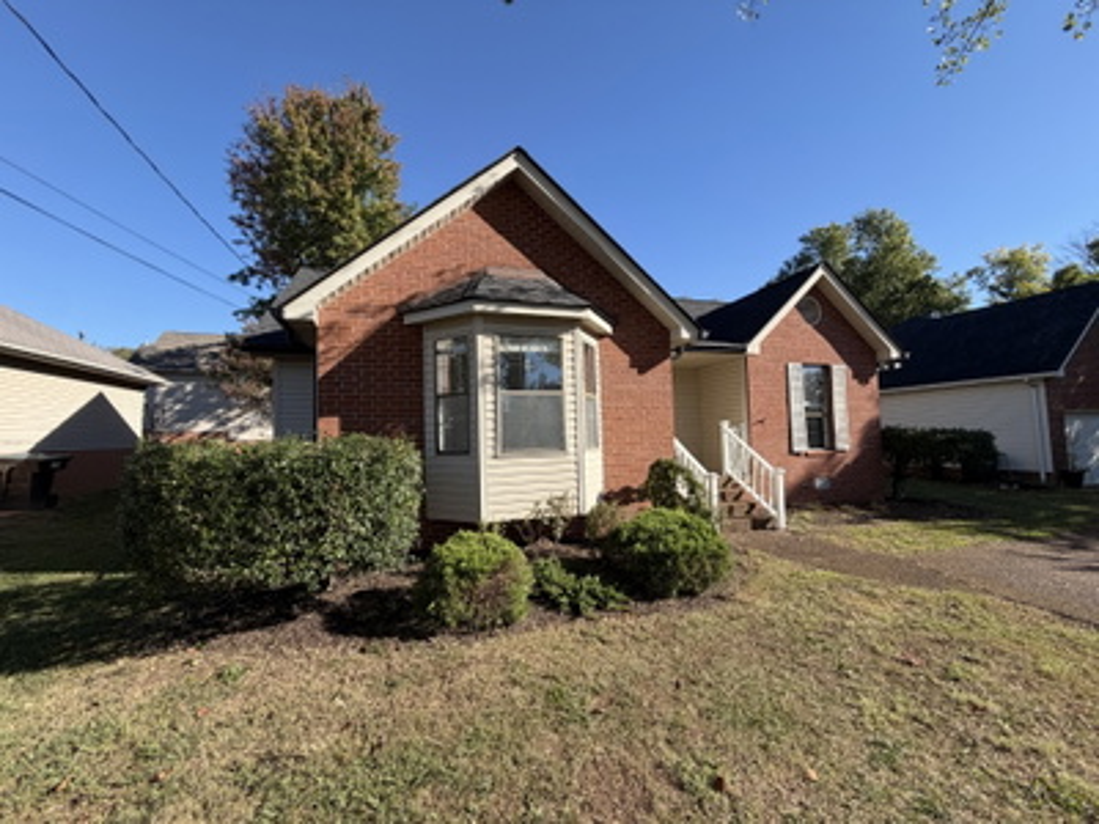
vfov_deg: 85.7
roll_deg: +2.3
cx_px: 550
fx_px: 444
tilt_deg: +4.2
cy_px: 412
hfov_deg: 102.1
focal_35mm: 14
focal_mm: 2.22
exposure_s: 1/734
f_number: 2.2
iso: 40
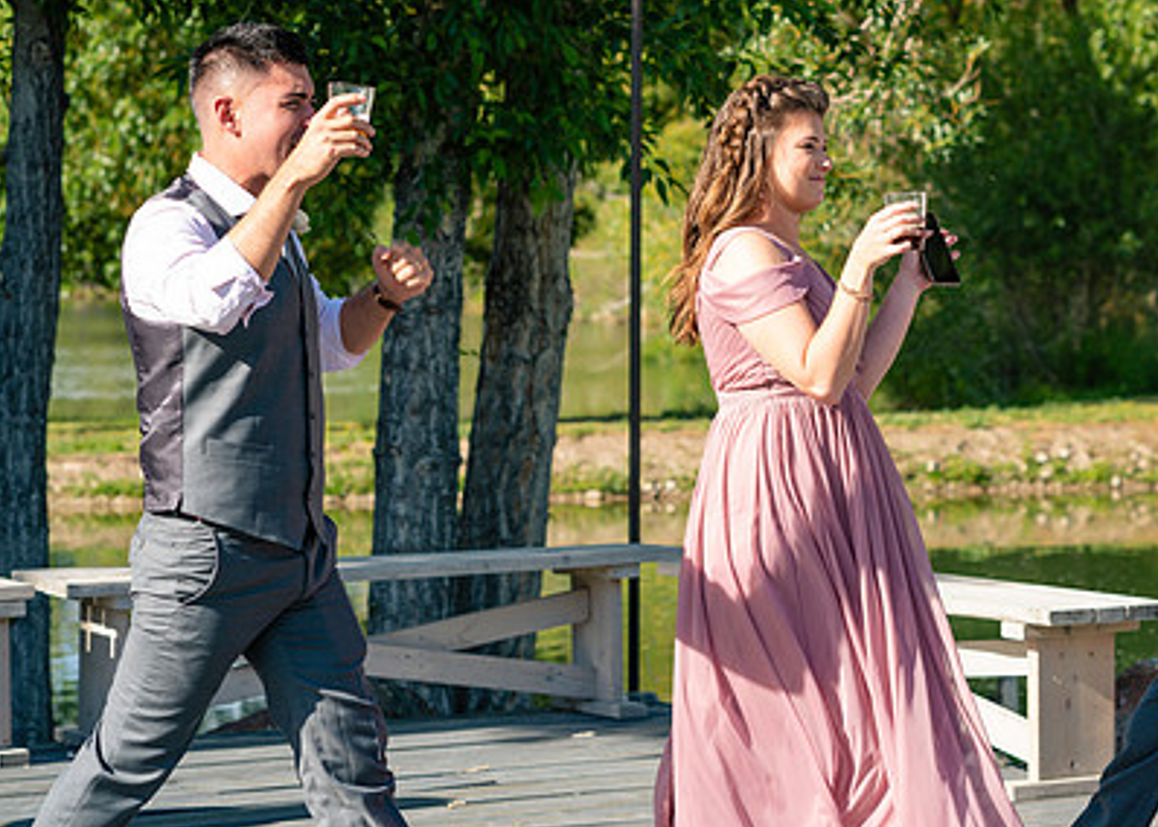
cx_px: 846
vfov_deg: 10.6
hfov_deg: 14.7
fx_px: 4471
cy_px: 388
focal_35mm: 136
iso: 100
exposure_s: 1/250
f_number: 4.5
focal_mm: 85
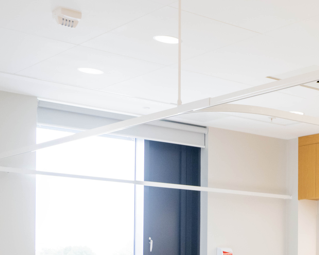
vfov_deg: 19.4
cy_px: 271
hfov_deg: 20.3
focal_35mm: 76
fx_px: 718
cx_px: 521
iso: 640
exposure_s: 1/40
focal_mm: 24
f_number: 5
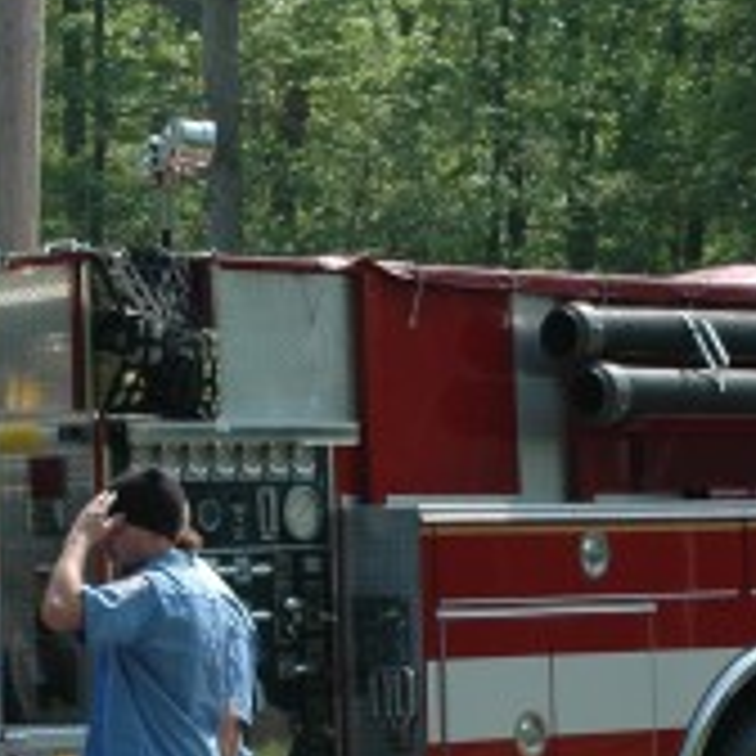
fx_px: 4191
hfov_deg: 10.3
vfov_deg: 10.3
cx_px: 166
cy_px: 608
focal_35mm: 170
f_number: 9
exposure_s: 1/250
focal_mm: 35
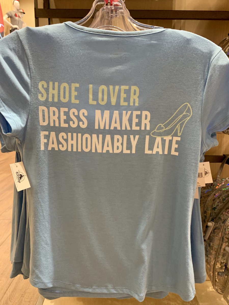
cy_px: 152
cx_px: 114
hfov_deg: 53.1
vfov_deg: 67.3
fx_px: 229
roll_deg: -0.8
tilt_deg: -8.8
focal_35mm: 26
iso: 250
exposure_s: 1/60
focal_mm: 4.25
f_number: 1.8
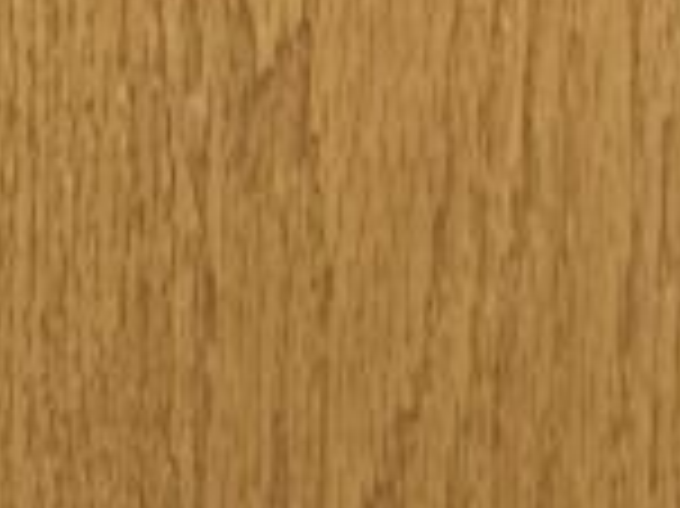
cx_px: -1058
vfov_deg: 7.4
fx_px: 3729
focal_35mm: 190
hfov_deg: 9.1
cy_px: -670
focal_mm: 3.99
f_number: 1.8
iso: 125
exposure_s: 1/60
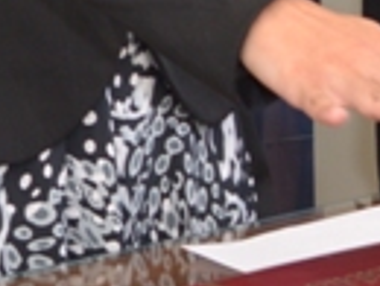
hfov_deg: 5.6
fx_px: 3827
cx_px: -380
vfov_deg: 4.2
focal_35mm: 348
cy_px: -219
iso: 400
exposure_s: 1/60
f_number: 5.6
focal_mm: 46
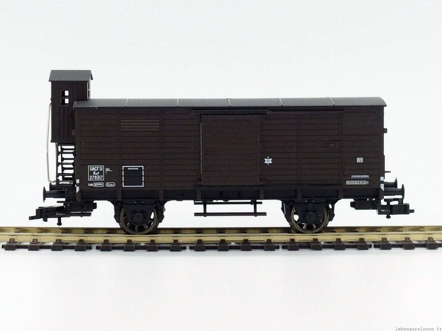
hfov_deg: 38.2
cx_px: 221
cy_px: 166
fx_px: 638
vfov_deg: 29.1
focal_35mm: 50
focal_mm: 10.8
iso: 320
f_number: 3.5
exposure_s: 1/640
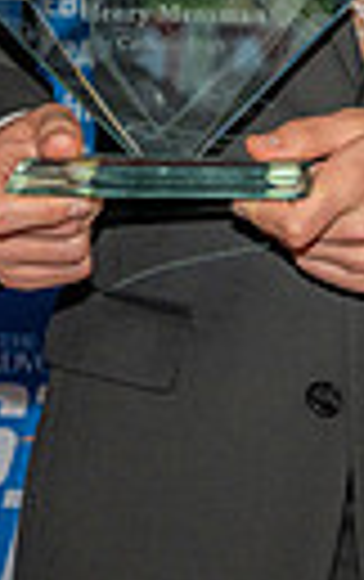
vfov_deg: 8.8
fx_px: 3686
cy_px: -272
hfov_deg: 5.7
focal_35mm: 233
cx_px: 171
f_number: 6.3
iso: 320
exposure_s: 1/100
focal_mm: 51
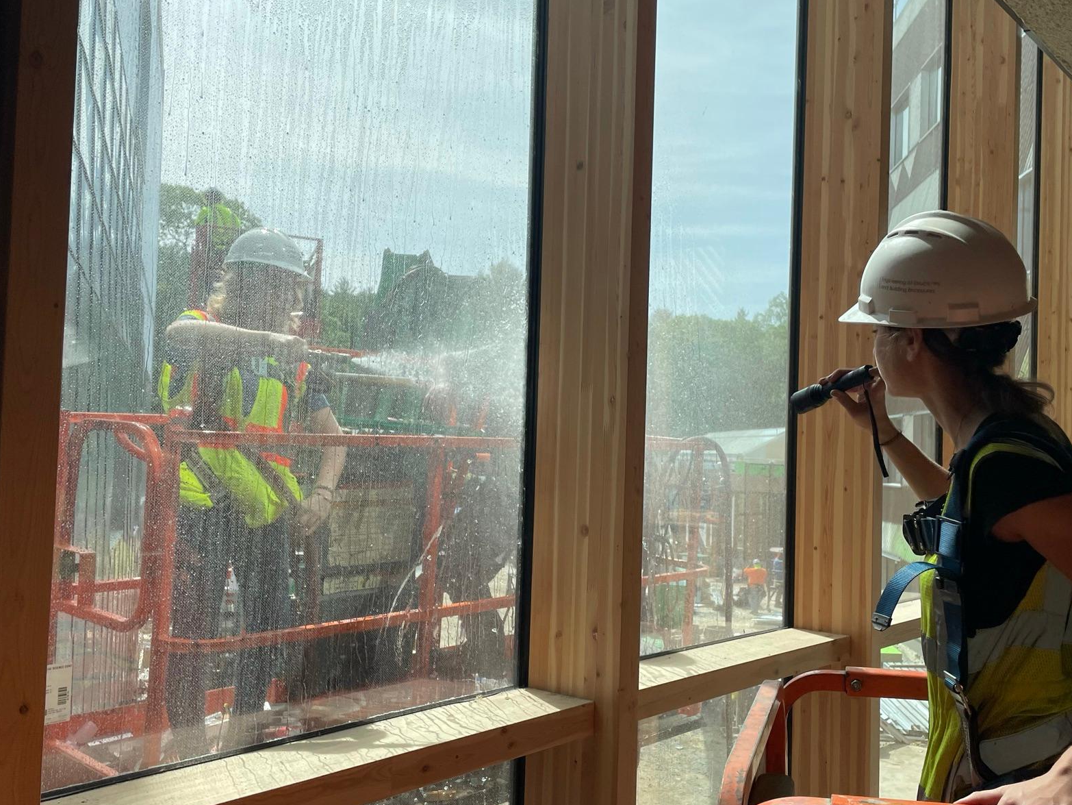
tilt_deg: +2.8
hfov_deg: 53.7
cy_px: 425
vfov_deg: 41.8
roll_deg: -1.6
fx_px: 1053
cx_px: 621
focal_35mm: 34
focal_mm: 4.2
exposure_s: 1/1770
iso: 32
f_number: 1.6
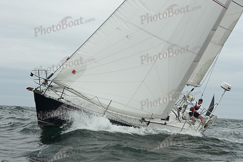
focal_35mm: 81
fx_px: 547
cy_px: 82
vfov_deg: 16.9
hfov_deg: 25.1
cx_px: 118
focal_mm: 78
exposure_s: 1/800
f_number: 8
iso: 400
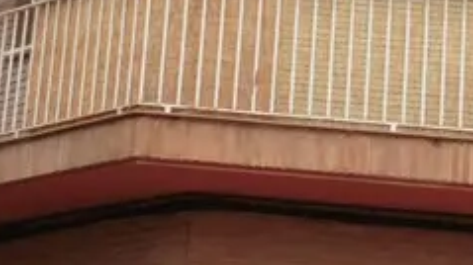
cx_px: 271
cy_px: 20
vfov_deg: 7.6
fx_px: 1993
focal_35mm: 159
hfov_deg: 13.5
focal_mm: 6.1
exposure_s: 1/160
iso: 100
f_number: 5
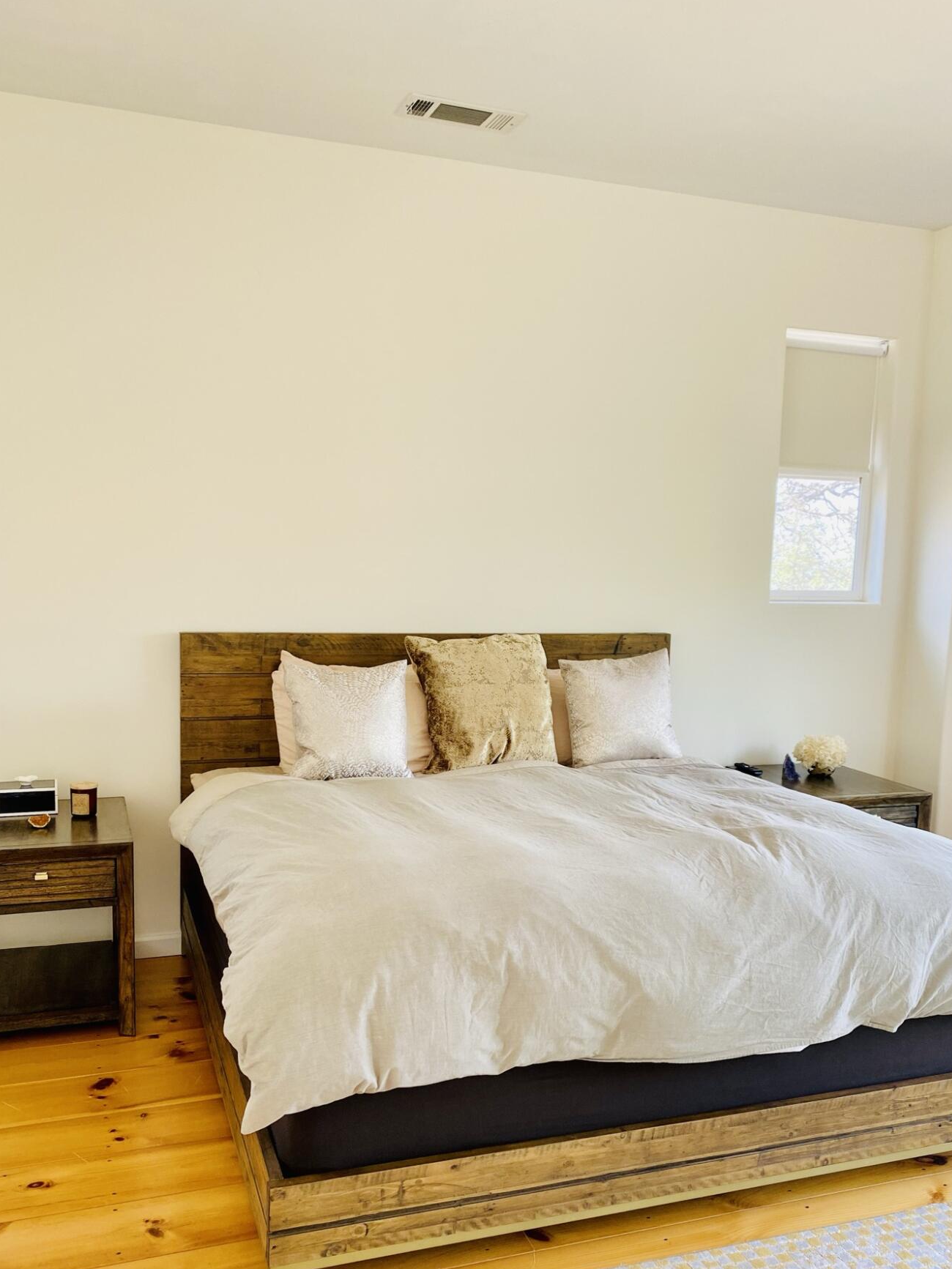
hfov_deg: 46.8
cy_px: 705
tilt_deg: -6.3
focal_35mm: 30
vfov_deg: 59.8
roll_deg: -1.8
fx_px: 1100
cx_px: 475
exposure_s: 1/121
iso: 64
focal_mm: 4.25
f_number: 1.8
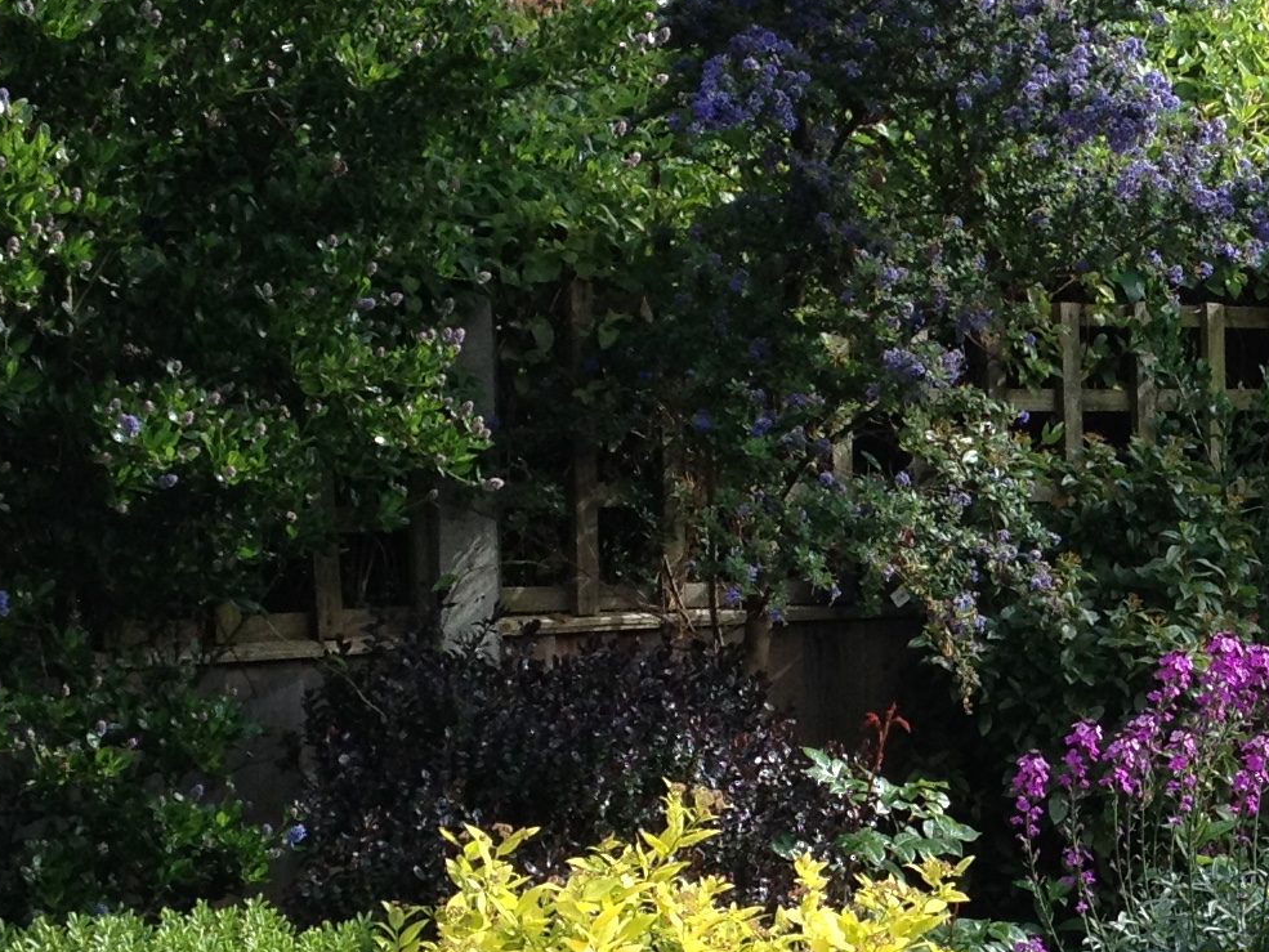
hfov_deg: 16.6
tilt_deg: -6.3
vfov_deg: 12.7
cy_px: 676
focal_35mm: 116
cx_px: 1300
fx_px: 4253
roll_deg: +0.7
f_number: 2.4
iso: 50
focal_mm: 4.28
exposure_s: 1/305
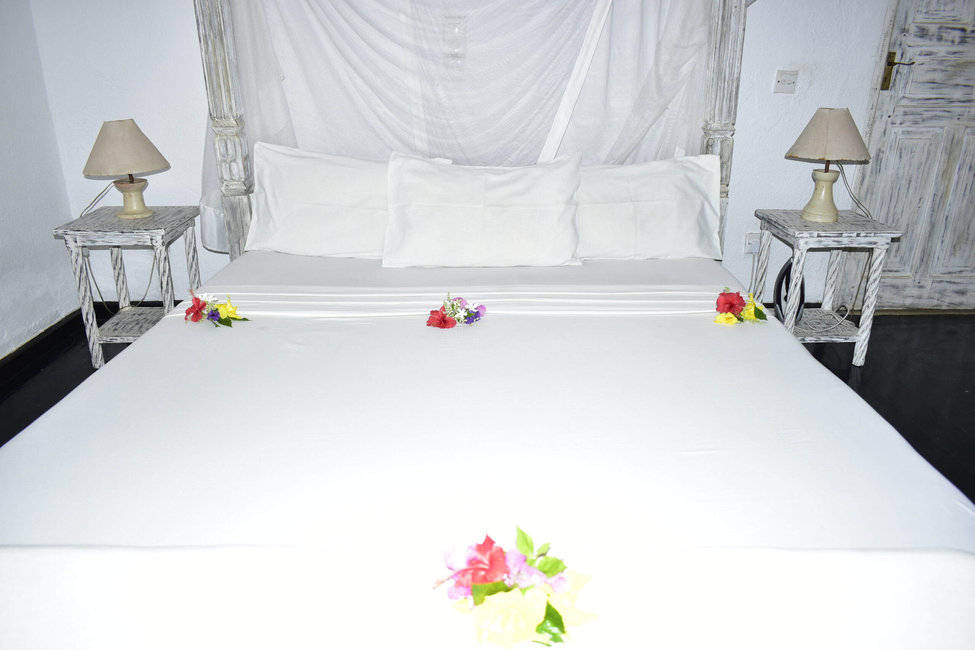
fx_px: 731
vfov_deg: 47.9
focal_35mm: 27
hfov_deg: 67.4
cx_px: 488
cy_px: 325
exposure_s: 1/60
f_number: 3.5
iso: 200
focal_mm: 18
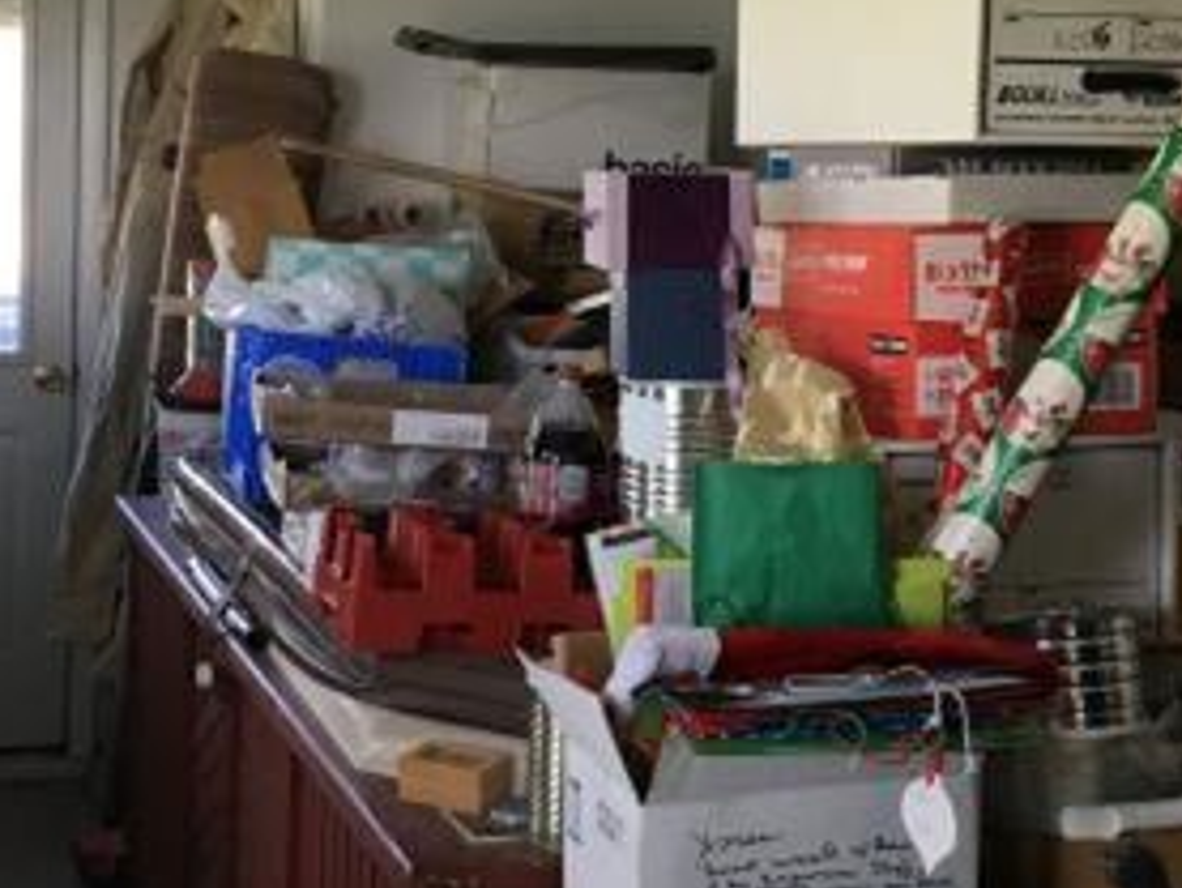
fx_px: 2289
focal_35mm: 67
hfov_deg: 28.9
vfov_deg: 21.9
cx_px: 457
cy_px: 397
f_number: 2.2
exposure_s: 1/30
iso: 40
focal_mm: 4.15
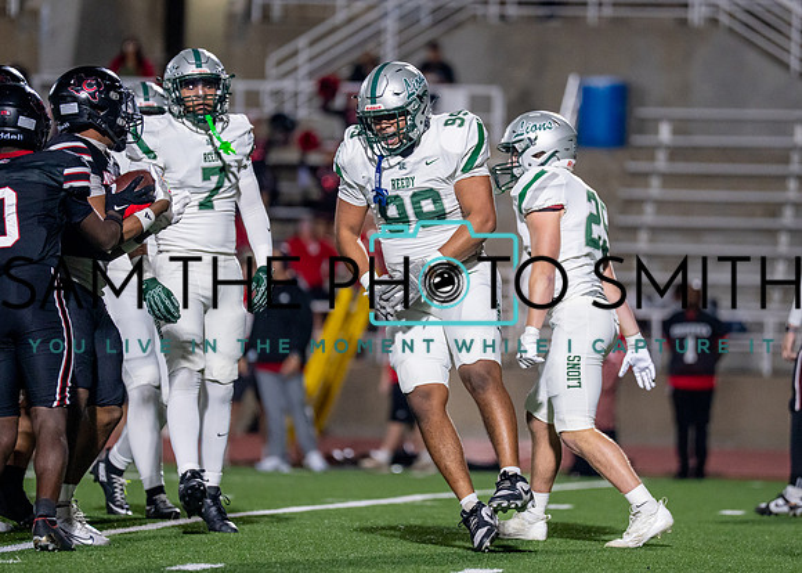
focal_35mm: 277
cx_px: 411
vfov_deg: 5.2
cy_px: 257
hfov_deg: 7.3
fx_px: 6318
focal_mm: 200
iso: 2500
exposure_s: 1/1250
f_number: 2.8
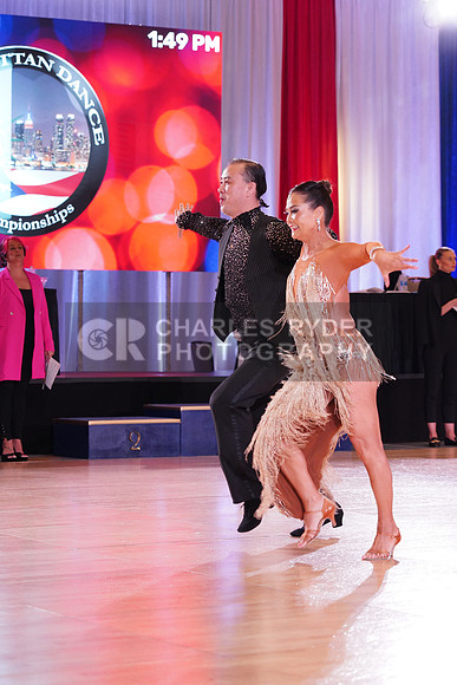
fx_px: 1998
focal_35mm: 105
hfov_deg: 13.0
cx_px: 228
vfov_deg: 19.5
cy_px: 342
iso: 2500
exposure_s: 1/200
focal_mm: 105
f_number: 5
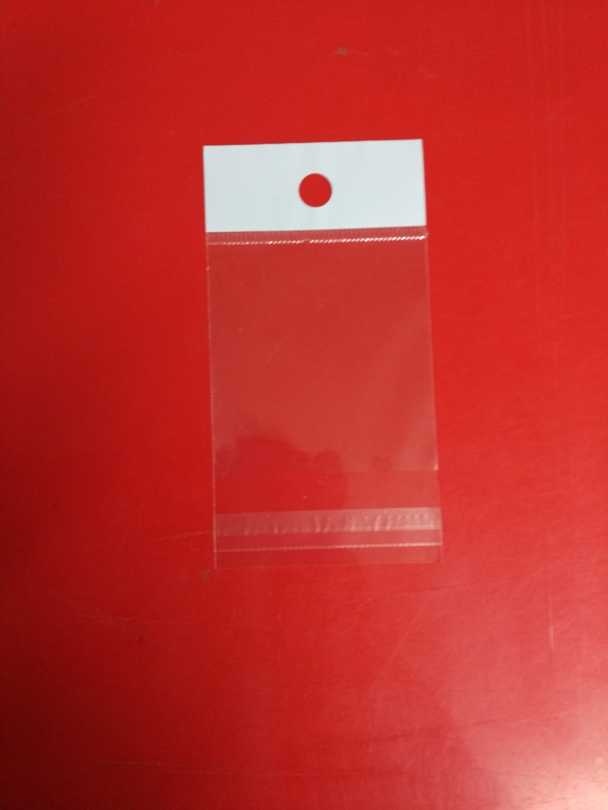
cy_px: 405
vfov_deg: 60.0
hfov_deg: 46.8
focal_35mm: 30
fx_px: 703
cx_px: 304
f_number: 2
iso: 691
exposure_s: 1/17
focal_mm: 4.12
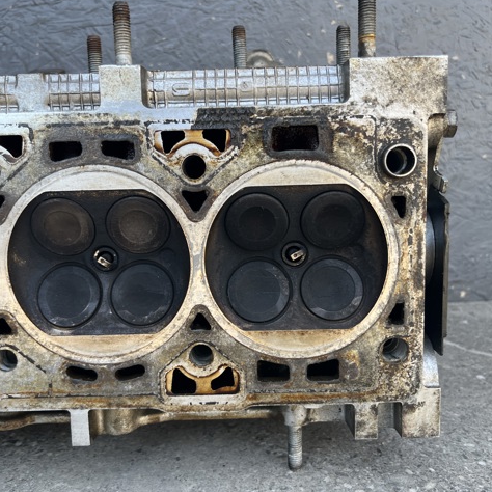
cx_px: 247
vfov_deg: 52.5
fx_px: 498
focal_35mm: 31
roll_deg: +1.8
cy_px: 245
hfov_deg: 52.5
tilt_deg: -10.2
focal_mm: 5.1
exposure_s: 1/145
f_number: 1.6
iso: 32
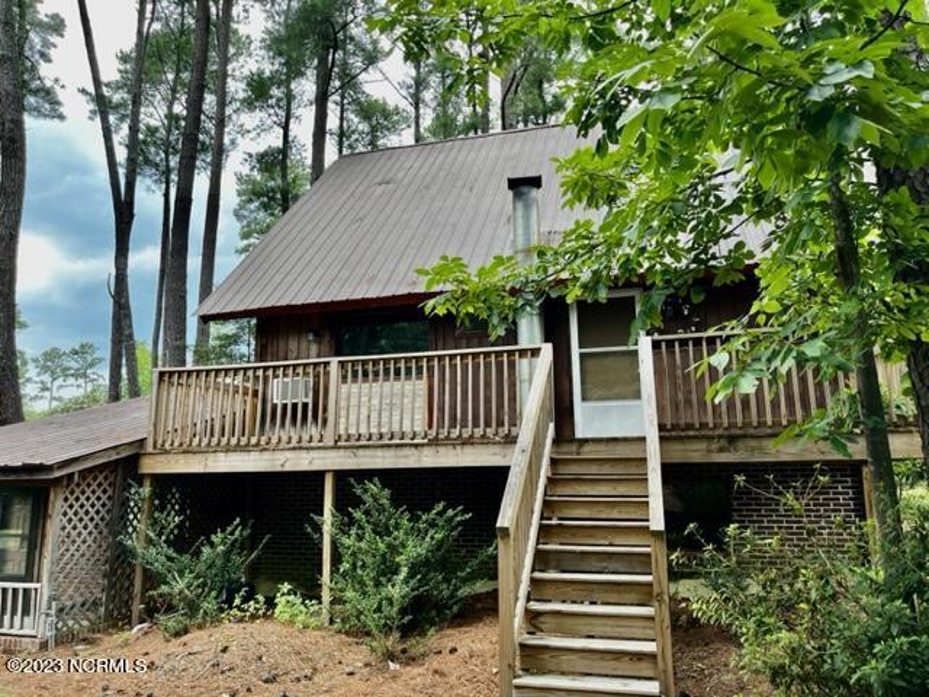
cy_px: 348
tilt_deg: +10.8
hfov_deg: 67.3
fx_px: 698
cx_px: 464
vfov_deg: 53.1
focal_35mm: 26
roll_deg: +0.7
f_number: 1.6
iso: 50
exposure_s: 1/212
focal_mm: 5.1
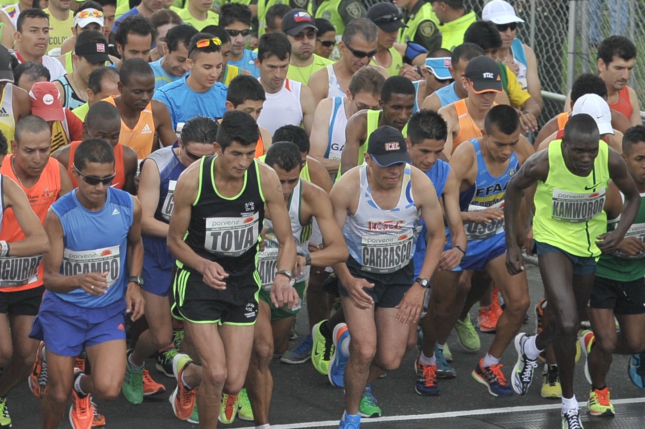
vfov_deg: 6.7
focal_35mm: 206
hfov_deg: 9.9
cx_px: 23
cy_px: 103
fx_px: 3688
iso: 320
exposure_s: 1/1600
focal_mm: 70
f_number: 2.8
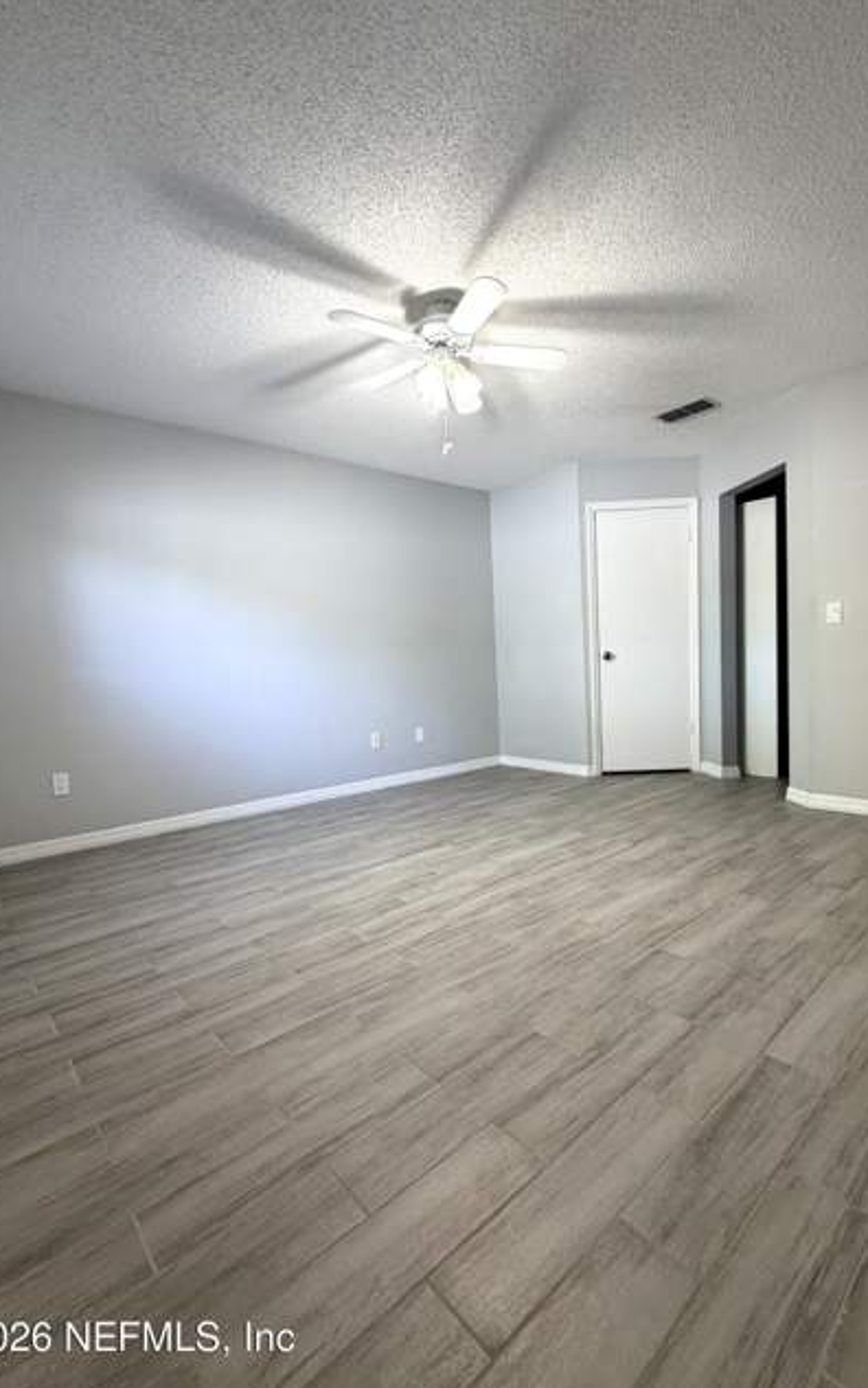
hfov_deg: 74.8
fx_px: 567
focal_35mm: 15
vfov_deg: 101.4
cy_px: 699
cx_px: 458
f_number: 2.2
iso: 200
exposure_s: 1/60
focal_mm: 2.22
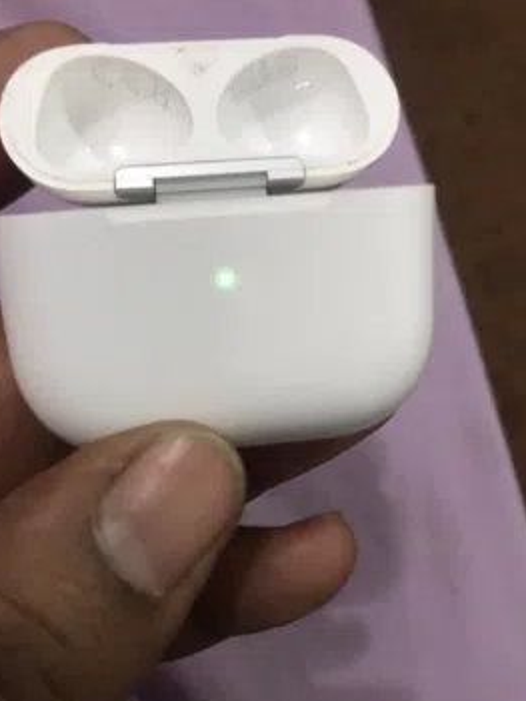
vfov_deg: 56.6
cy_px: 395
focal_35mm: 32
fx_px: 648
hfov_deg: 44.2
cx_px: 254
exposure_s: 1/17
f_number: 1.8
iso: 100
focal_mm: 3.99
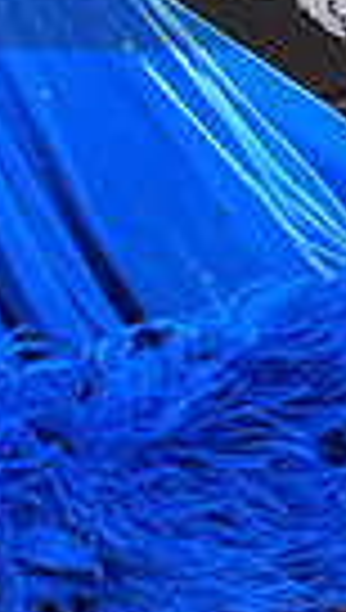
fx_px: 11637
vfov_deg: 3.0
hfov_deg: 1.7
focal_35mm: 717
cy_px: -99
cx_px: -209
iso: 8000
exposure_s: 1/400
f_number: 4
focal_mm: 161
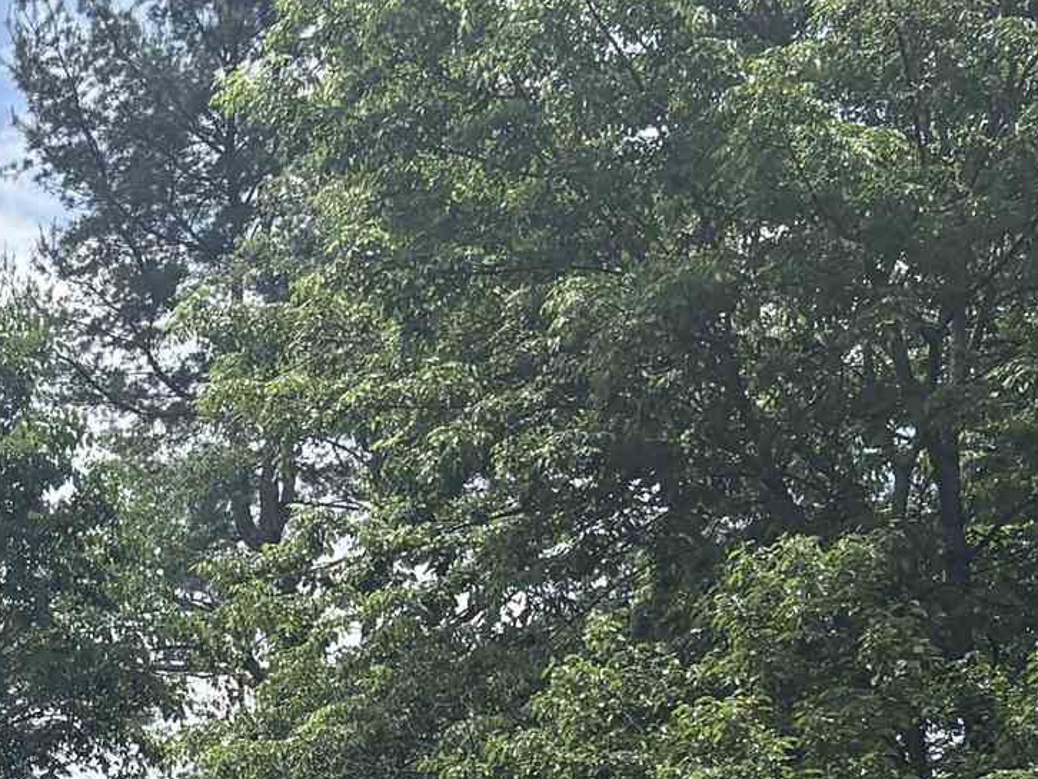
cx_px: -934
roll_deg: +1.2
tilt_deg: +7.3
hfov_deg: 15.1
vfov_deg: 12.6
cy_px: 1291
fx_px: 3300
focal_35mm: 110
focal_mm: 5.96
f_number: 1.6
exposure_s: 1/2985
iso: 50
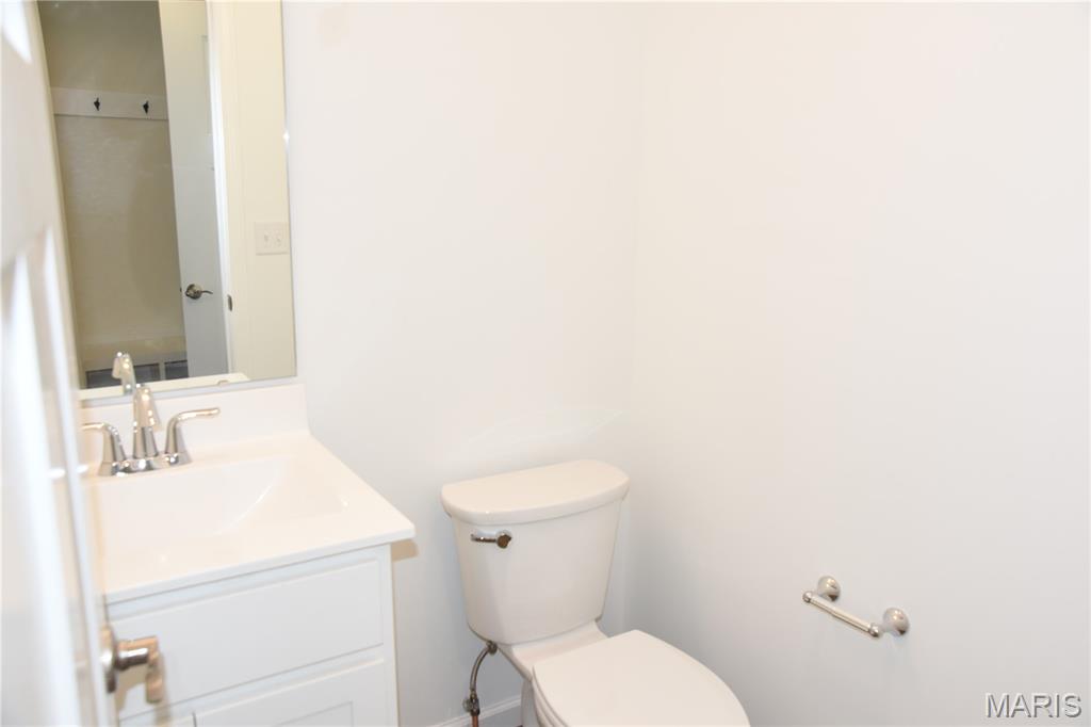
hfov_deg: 65.5
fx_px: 848
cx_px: 546
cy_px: 364
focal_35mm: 28
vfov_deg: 46.4
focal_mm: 28
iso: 2000
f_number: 6.3
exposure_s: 1/250
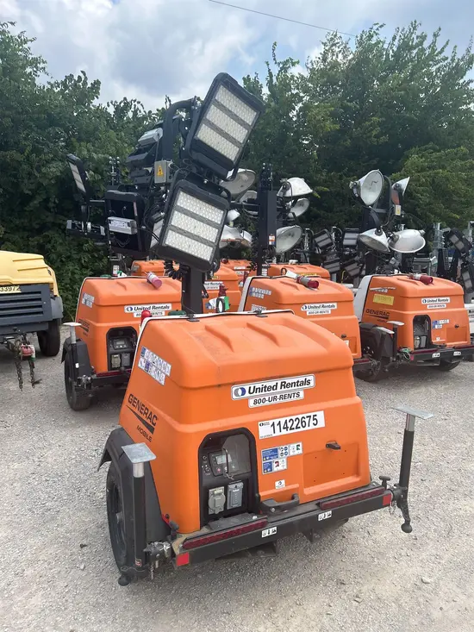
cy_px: 316
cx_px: 237
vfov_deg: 67.3
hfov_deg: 53.1
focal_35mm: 26
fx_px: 475
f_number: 1.5
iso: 50
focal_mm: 5.7
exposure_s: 1/2695
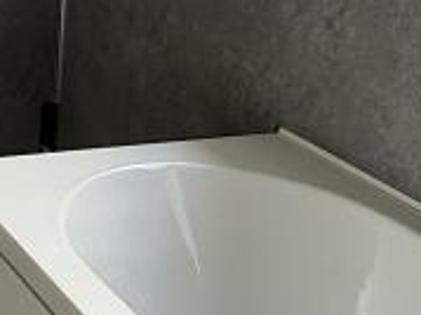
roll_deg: -1.7
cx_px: -153
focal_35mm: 80
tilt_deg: -11.6
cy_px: -45
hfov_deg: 21.6
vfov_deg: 17.7
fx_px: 972
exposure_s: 1/99
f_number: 2.2
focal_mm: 2.22
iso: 160
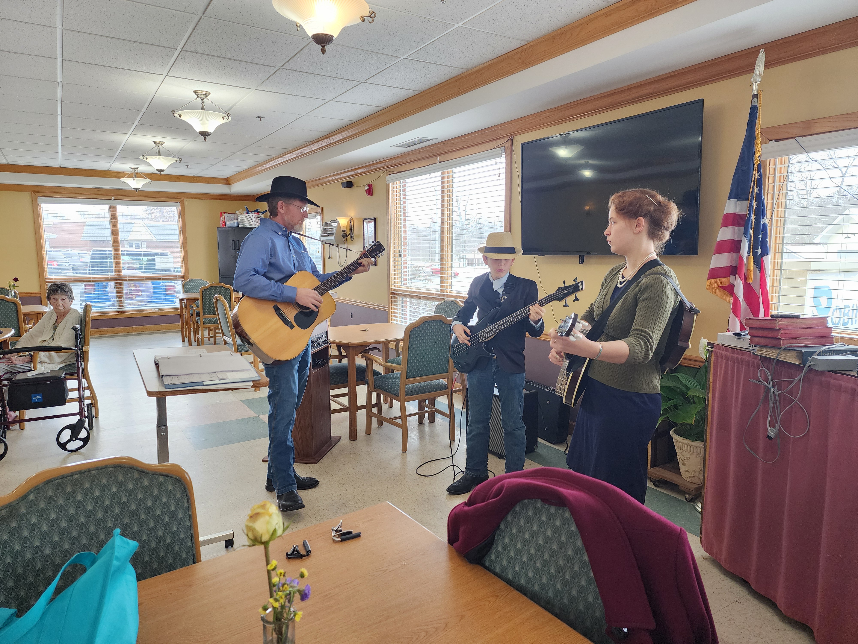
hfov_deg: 73.9
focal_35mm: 23
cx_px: 429
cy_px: 322
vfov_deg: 58.9
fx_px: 570
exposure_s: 1/120
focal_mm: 6.4
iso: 320
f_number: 1.8
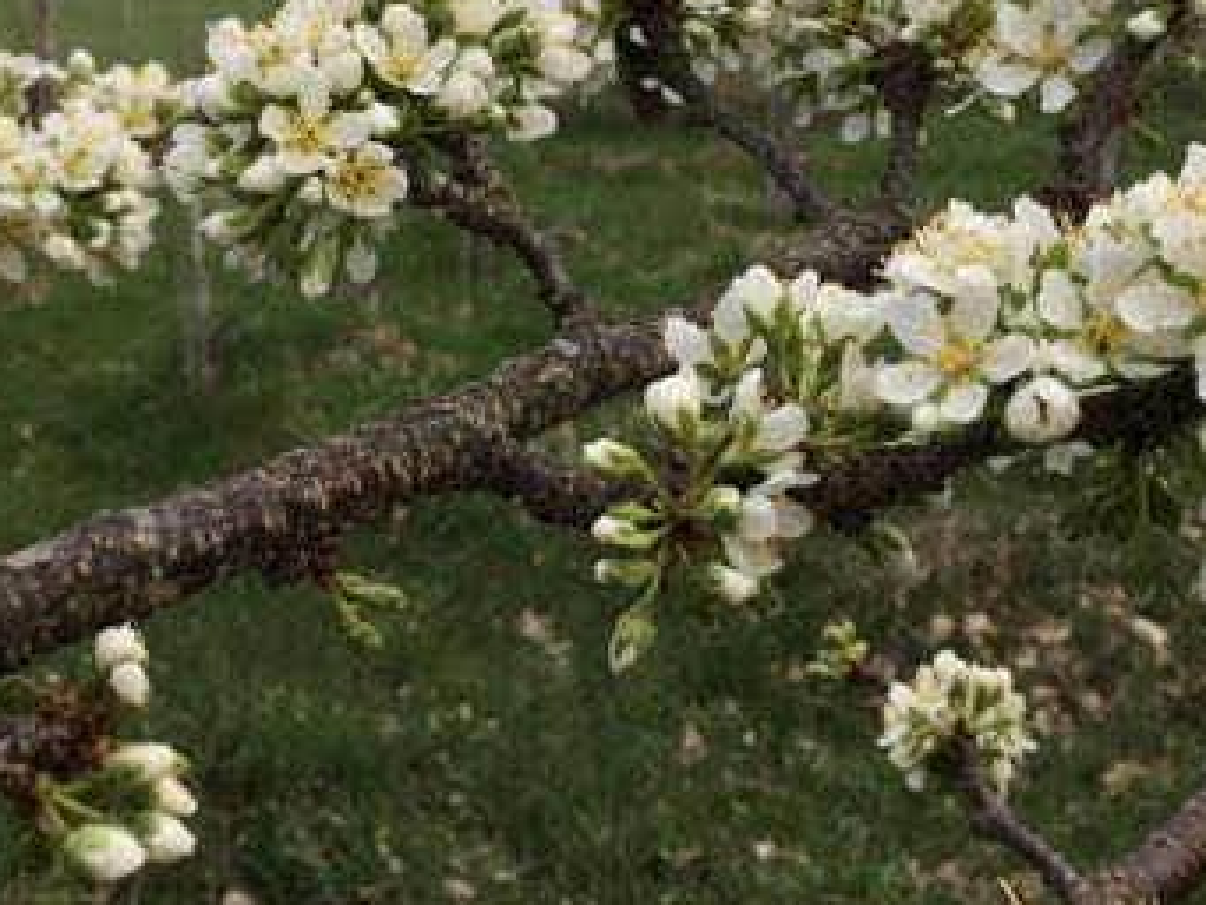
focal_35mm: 51
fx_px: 1777
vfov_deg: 28.0
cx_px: 644
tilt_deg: -8.3
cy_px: 173
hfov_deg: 37.5
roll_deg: +0.2
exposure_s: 1/630
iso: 25
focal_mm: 4.15
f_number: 2.2
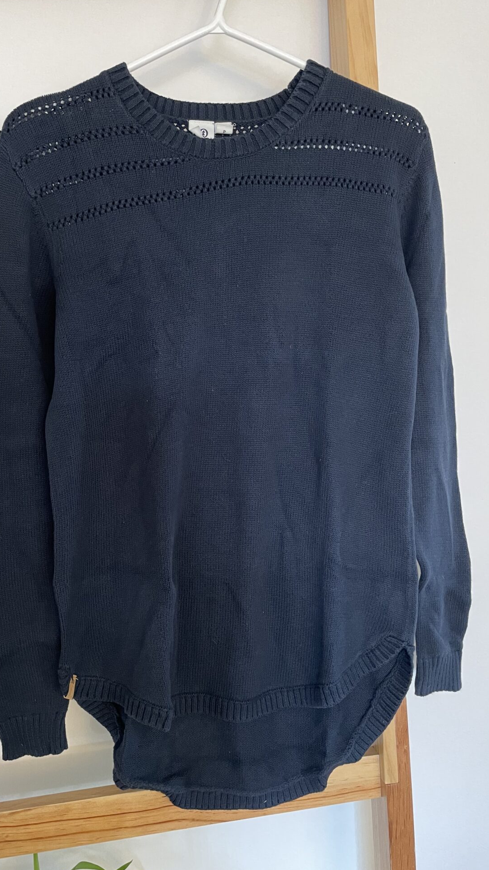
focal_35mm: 30
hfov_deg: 38.7
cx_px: 182
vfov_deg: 64.3
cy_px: 450
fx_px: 691
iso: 400
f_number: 1.6
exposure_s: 1/40
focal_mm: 4.2
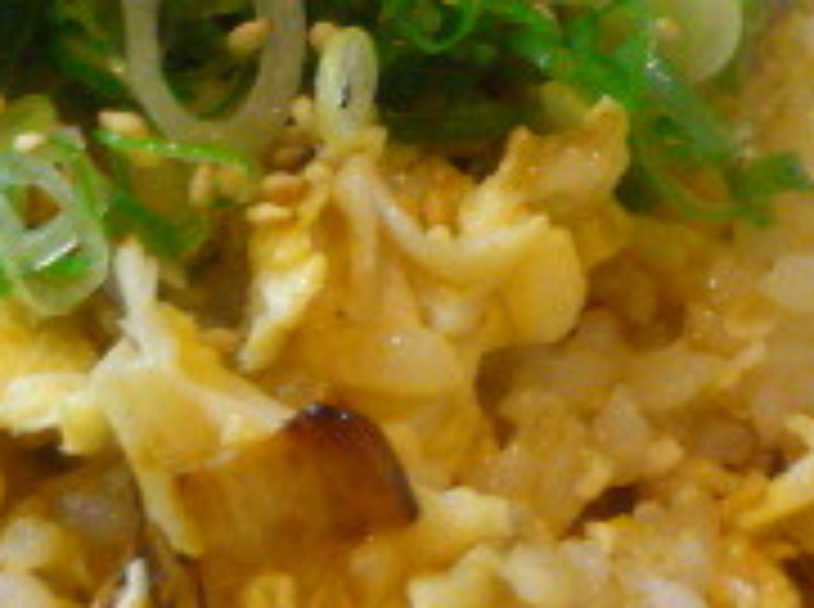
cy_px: 86
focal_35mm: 117
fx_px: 2746
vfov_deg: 12.5
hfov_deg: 16.9
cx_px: 337
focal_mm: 5.5
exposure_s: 1/20
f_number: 2.8
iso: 400
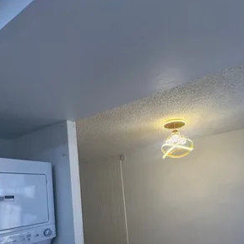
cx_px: 163
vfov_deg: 61.2
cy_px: 185
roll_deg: +5.9
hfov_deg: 63.4
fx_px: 191
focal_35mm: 24
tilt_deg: +1.8
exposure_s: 1/140
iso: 100
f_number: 2.2
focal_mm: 2.22
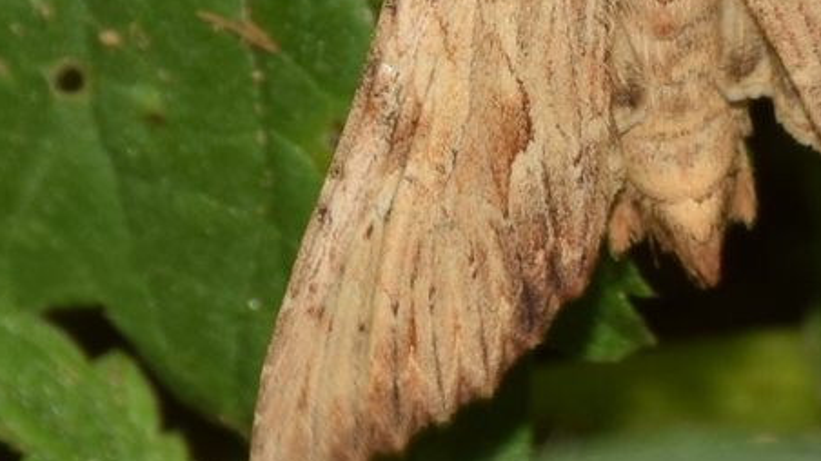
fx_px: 10164
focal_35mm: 467
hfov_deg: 4.6
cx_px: 688
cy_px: -22
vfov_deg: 2.6
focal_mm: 140
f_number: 13
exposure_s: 1/160
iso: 100
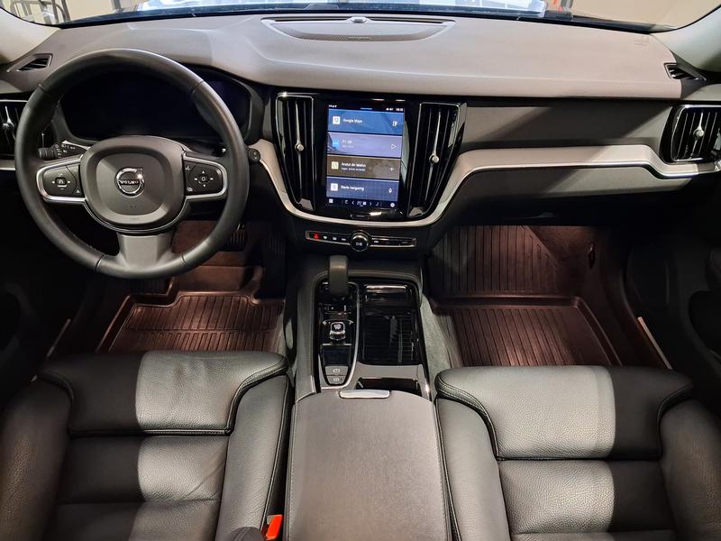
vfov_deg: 51.4
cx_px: 360
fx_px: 562
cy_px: 270
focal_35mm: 27
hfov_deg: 65.3
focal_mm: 4
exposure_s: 1/20
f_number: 1.8
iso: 1000
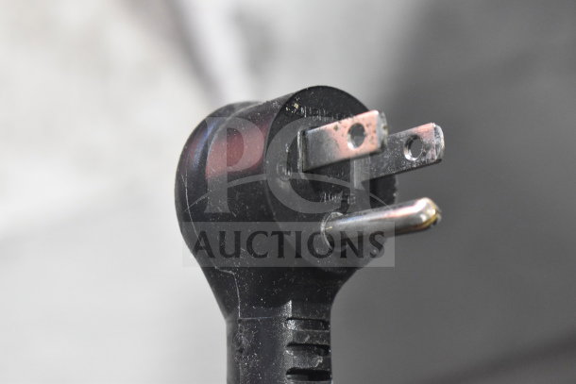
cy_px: 192
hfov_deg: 24.6
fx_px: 1320
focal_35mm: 82
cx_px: 288
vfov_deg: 16.6
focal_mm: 55
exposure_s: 1/100
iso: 3600
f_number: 5.6
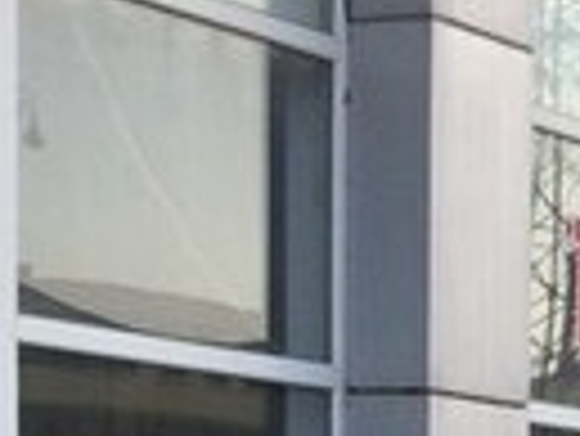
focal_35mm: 148
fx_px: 2482
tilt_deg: -4.8
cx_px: 1147
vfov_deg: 9.4
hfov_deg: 11.9
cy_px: 852
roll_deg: -2.3
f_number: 2.2
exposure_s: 1/662
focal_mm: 4.15
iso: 32
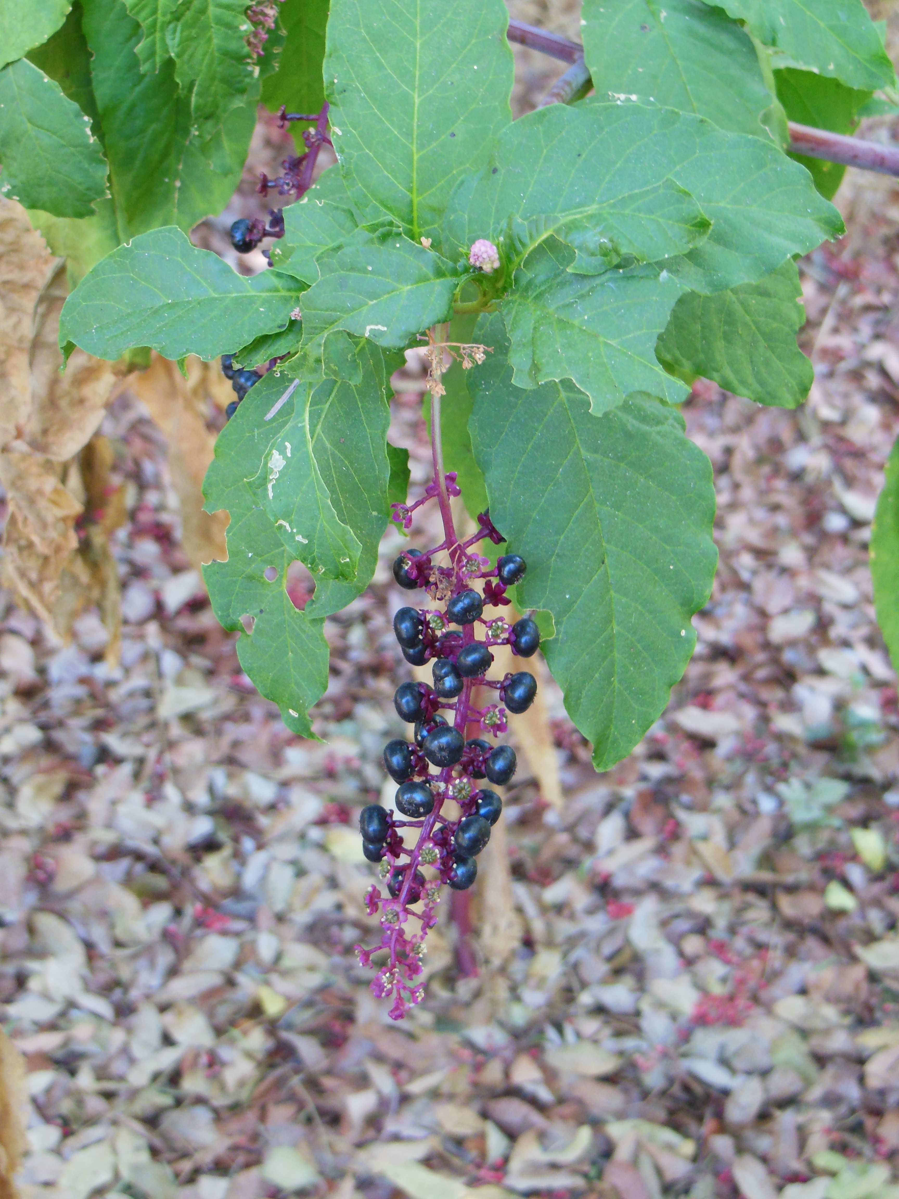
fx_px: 2770
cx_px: 450
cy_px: 600
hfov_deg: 18.4
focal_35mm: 80
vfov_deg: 24.4
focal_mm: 14.3
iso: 400
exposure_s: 1/20
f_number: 5.4
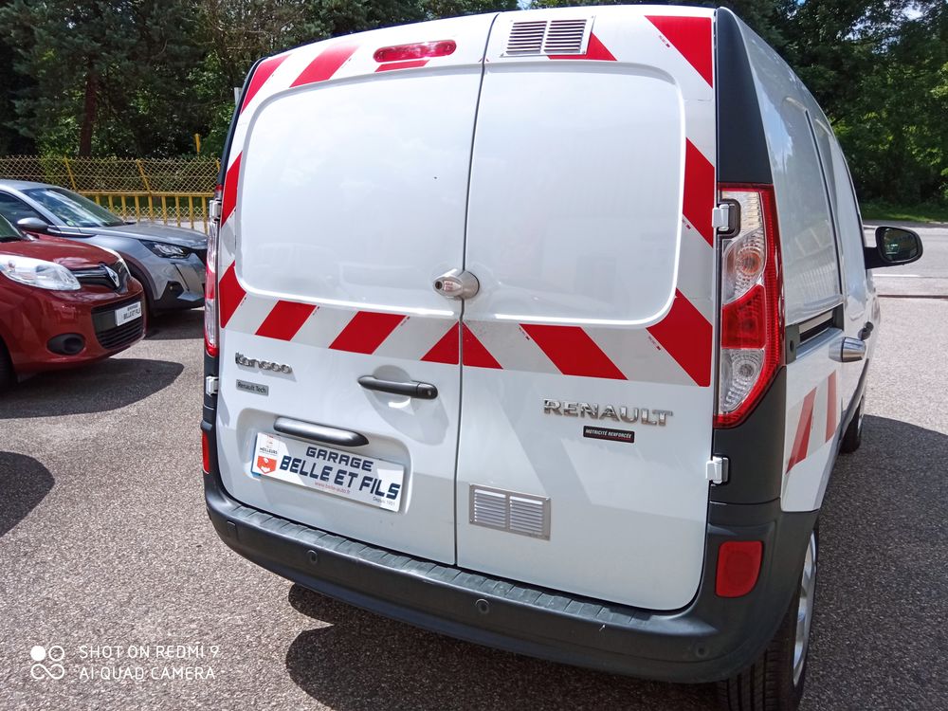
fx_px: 739
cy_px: 356
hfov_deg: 65.3
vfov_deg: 51.4
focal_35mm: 27
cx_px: 474
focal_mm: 3.79
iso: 111
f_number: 2.2
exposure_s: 1/1379
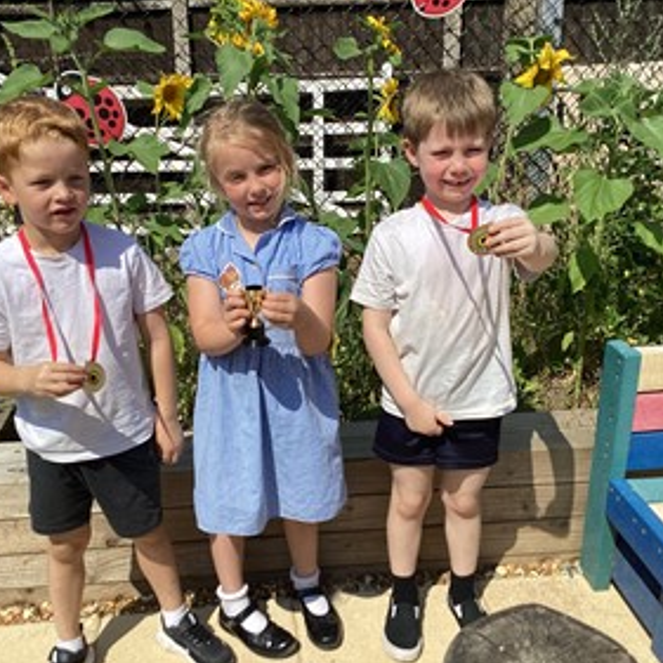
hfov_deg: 44.9
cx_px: 302
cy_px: 334
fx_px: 802
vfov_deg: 44.9
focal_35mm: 37
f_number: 2.4
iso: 25
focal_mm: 3.3
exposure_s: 1/1942
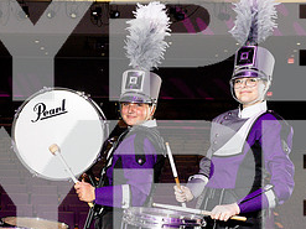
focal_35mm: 81
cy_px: 184
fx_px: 716
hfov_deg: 23.9
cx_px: 72
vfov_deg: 18.0
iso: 3200
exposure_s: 1/250
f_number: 8
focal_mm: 33
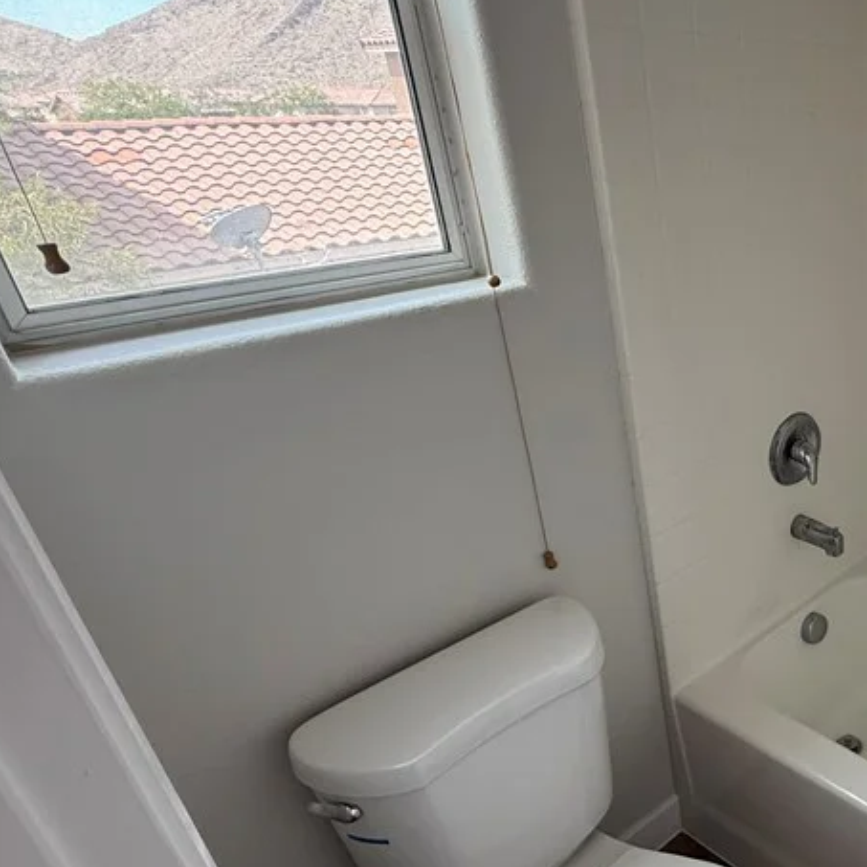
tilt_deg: -25.3
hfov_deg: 46.9
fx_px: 793
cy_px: 473
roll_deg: -0.4
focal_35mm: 28
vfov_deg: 57.2
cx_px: 882
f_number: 2.2
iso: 100
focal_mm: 2.22
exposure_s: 1/99
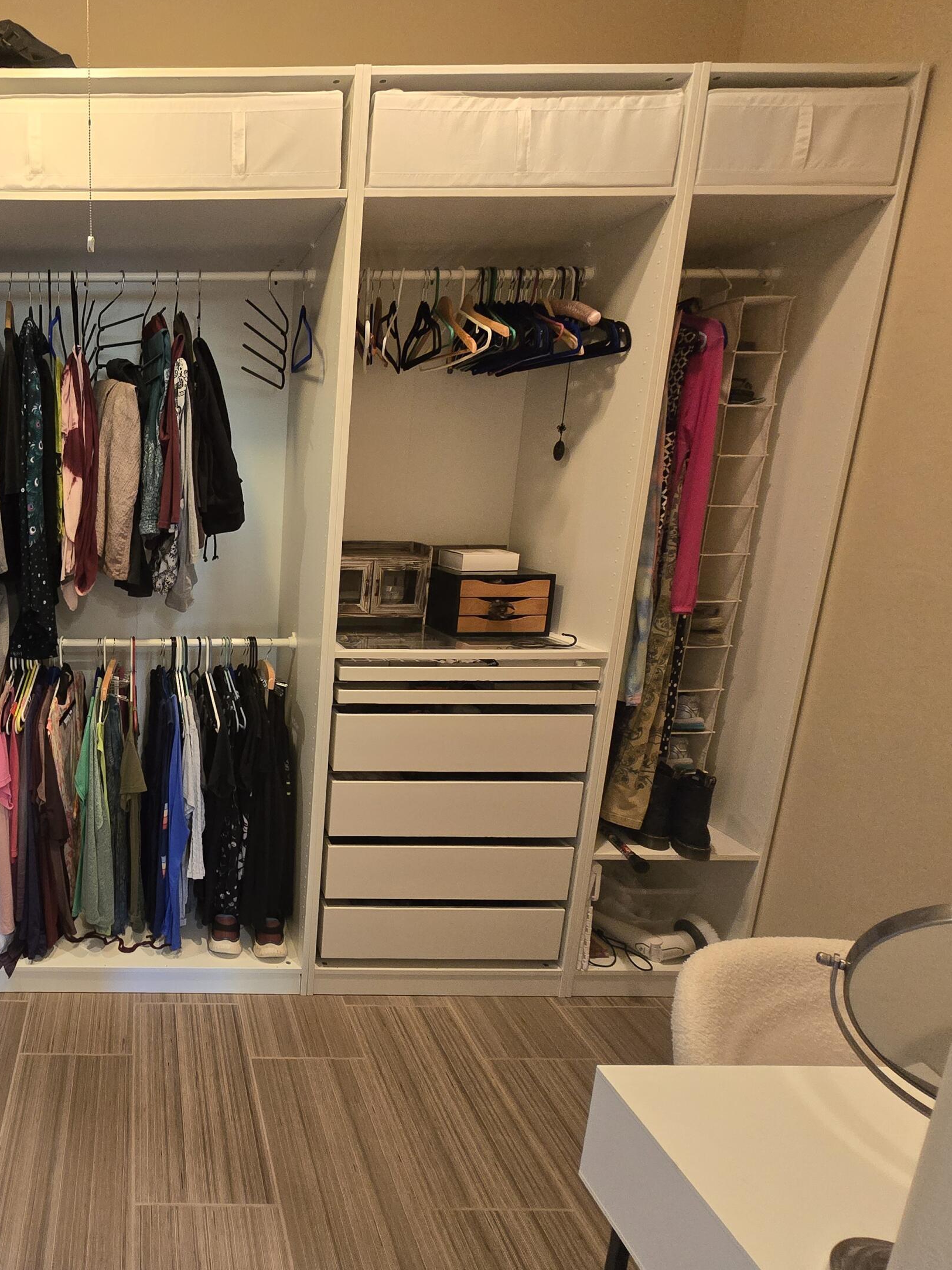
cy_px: 635
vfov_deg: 87.8
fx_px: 660
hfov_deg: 62.6
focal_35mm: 18
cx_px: 135
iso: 500
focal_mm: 2.2
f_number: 2.2
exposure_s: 1/60
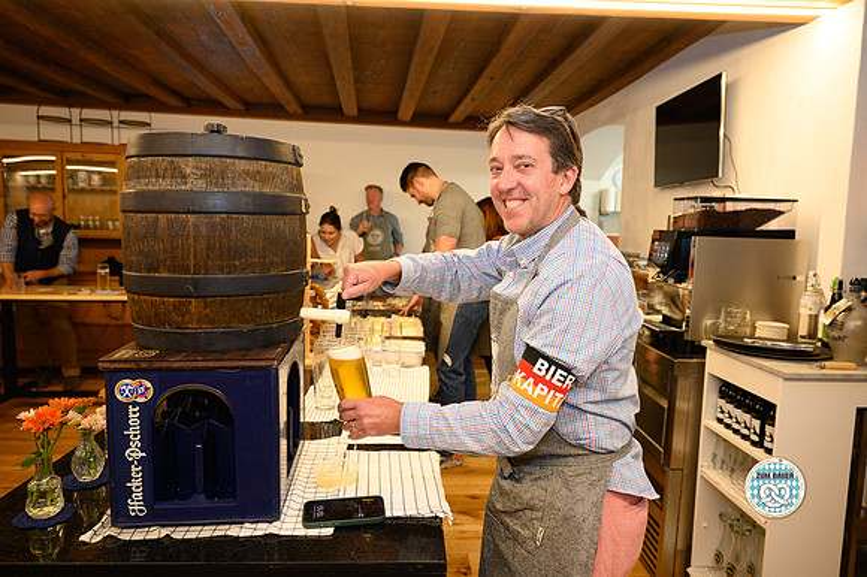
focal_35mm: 24
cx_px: 434
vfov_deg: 53.1
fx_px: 578
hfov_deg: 73.8
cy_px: 288
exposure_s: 1/60
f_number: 4
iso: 1600
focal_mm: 24
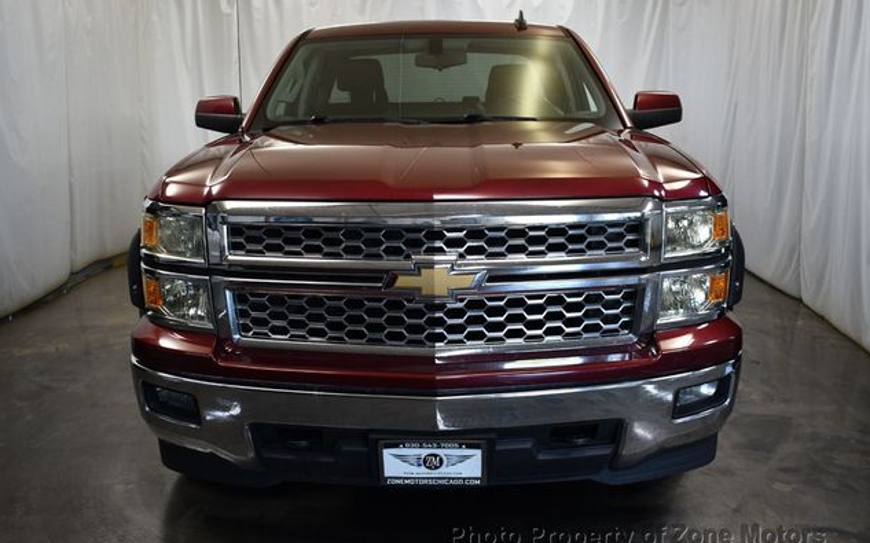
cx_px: 432
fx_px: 806
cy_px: 268
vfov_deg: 37.2
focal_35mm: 34
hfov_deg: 56.7
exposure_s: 1/160
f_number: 3.8
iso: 800
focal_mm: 22
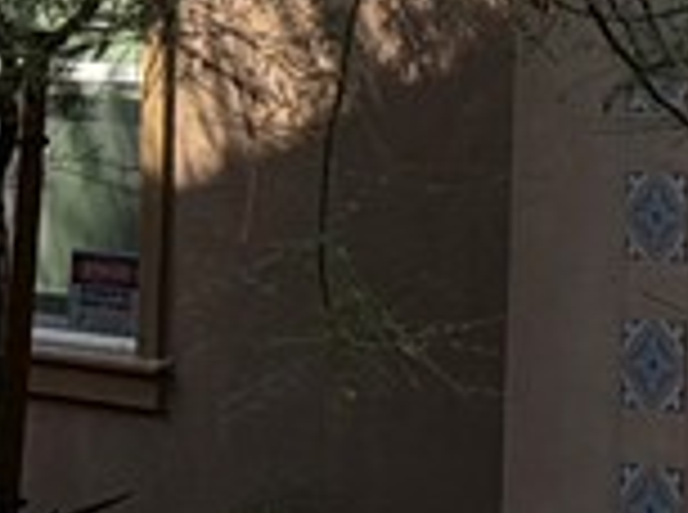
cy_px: -328
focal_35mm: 161
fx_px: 3192
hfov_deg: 10.7
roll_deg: +0.4
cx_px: 1578
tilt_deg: +3.6
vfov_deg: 8.9
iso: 80
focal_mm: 6.76
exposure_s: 1/3145
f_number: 1.78
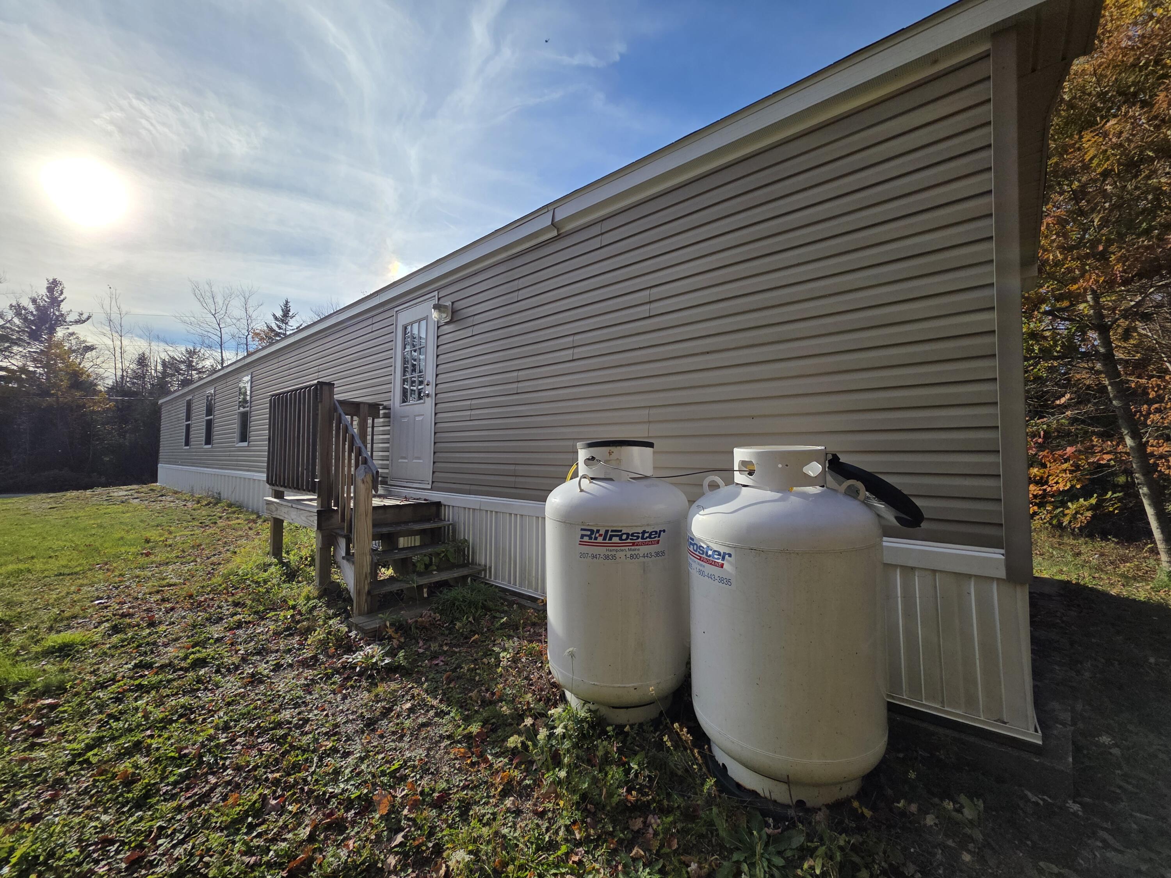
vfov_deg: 89.9
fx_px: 440
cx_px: 586
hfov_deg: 106.2
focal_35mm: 13
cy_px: 439
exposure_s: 1/2593
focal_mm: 2.2
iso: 40
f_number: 1.9
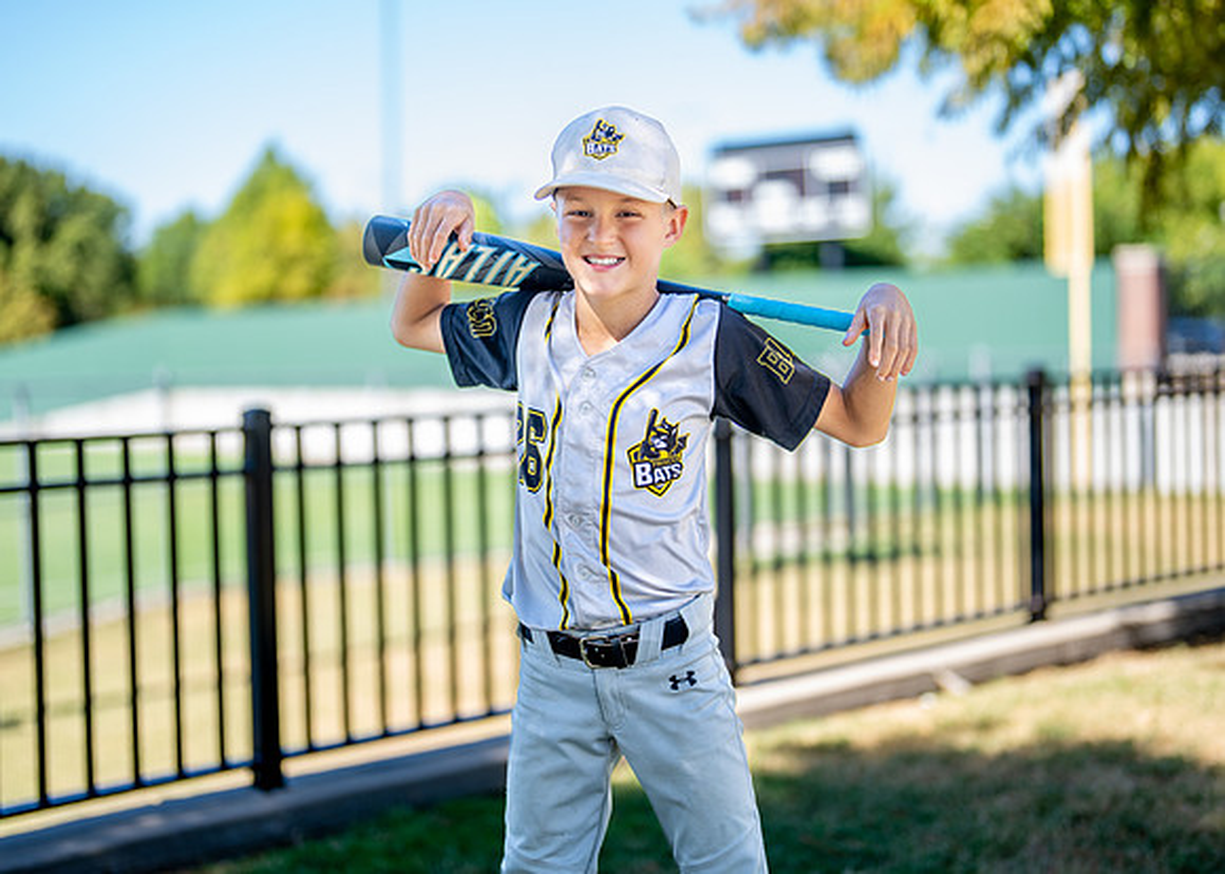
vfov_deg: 23.9
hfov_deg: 33.0
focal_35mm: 59
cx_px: 592
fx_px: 2069
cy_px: 390
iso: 100
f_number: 1.2
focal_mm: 50
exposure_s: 1/1600
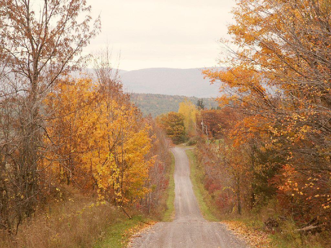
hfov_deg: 14.2
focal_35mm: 139
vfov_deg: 10.7
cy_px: 124
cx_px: 166
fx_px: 1329
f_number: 8
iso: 100
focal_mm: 28.23
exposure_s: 1/90
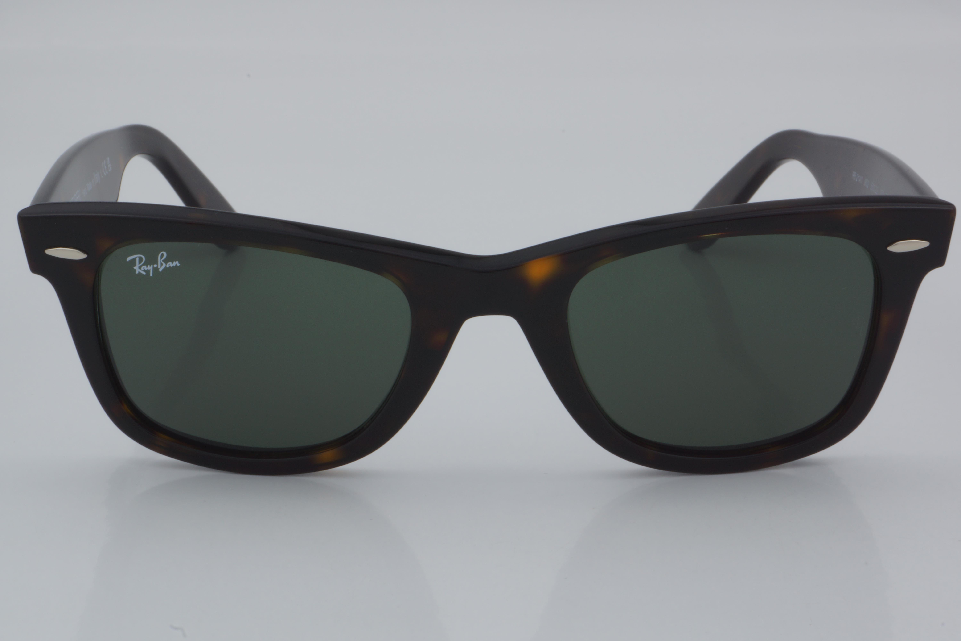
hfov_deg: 24.6
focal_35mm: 82
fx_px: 2202
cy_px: 320
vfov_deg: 16.6
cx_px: 480
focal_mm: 55
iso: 100
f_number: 32
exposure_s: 1/4
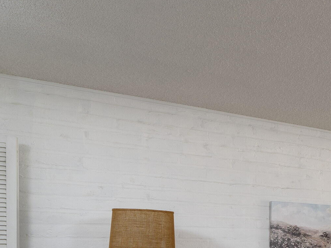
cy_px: 246
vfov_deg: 33.1
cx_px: 442
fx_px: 383
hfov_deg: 33.0
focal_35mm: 40
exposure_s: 1/30
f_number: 7.1
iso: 200
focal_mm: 15
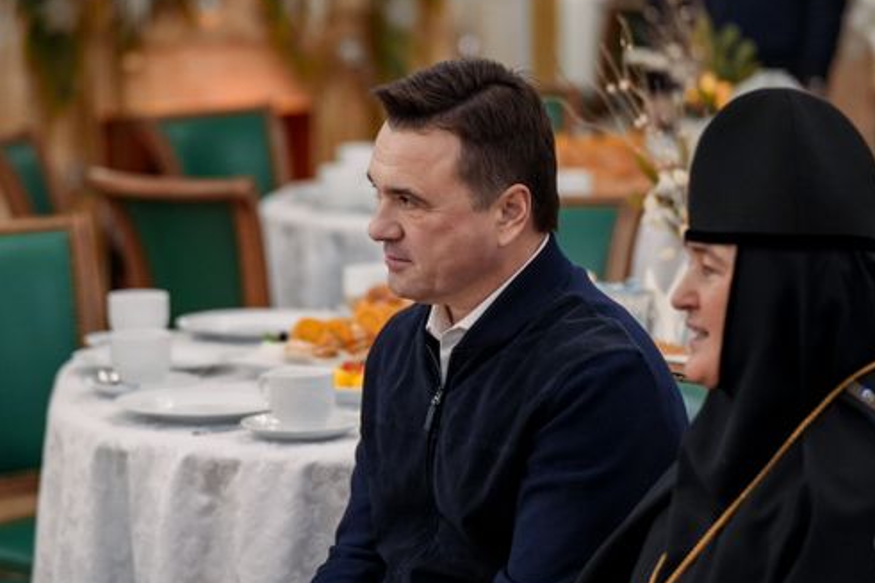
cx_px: 450
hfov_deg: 12.2
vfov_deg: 8.2
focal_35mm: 168
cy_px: 333
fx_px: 4082
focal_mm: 118
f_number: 2.8
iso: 1250
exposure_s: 1/320
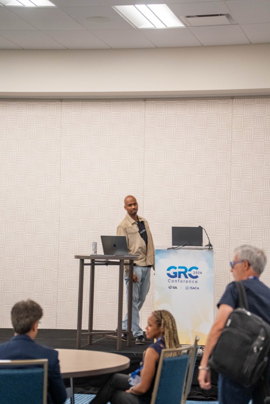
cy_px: 202
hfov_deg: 14.7
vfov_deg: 21.9
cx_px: 135
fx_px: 1045
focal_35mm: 93
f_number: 2.8
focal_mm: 93
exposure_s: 1/800
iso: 2500
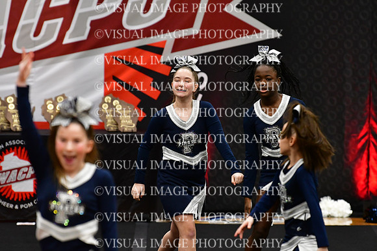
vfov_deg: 4.6
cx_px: 188
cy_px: 126
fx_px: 3142
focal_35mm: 300
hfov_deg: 6.9
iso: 4000
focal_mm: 200
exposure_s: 1/500
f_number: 3.5
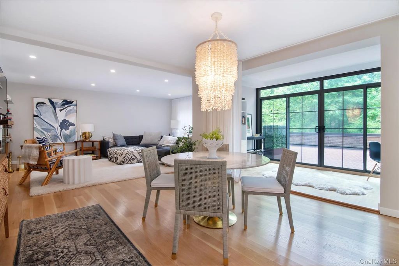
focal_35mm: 16
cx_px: 200
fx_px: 183
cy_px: 133
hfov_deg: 95.0
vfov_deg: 72.1
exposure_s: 1/25
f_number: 11
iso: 640
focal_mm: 11
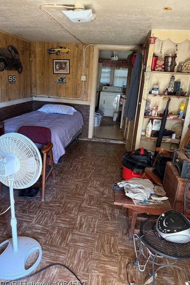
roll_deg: -3.6
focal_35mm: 26
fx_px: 206
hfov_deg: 49.6
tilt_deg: -17.2
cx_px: 89
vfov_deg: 69.4
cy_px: 145
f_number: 1.78
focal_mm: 6.76
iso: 400
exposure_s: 1/60
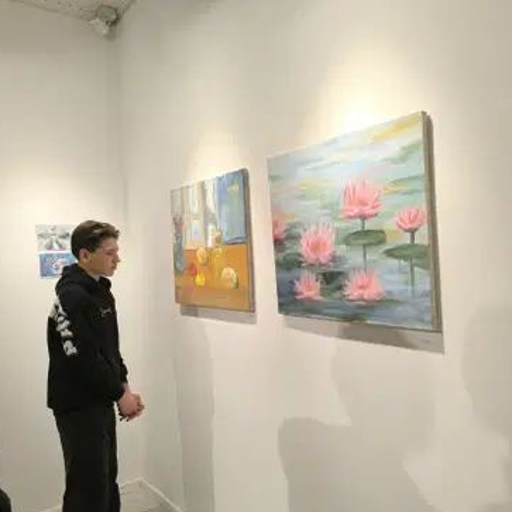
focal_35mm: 28
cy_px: 262
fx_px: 469
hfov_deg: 57.1
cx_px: 286
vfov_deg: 57.3
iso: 200
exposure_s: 1/100
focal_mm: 6.14
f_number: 1.65
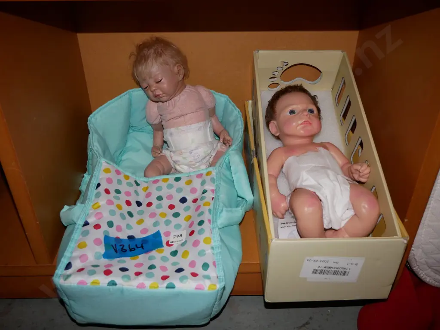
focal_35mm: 34
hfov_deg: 54.0
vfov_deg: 41.8
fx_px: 432
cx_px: 220
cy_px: 165
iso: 320
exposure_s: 1/60
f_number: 4
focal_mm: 17
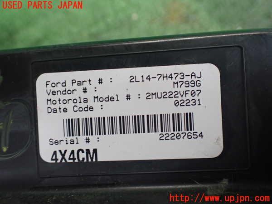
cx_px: 136
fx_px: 236
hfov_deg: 60.0
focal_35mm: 30
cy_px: 102
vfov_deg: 46.8
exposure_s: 1/125
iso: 400
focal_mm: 5.4
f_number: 2.3
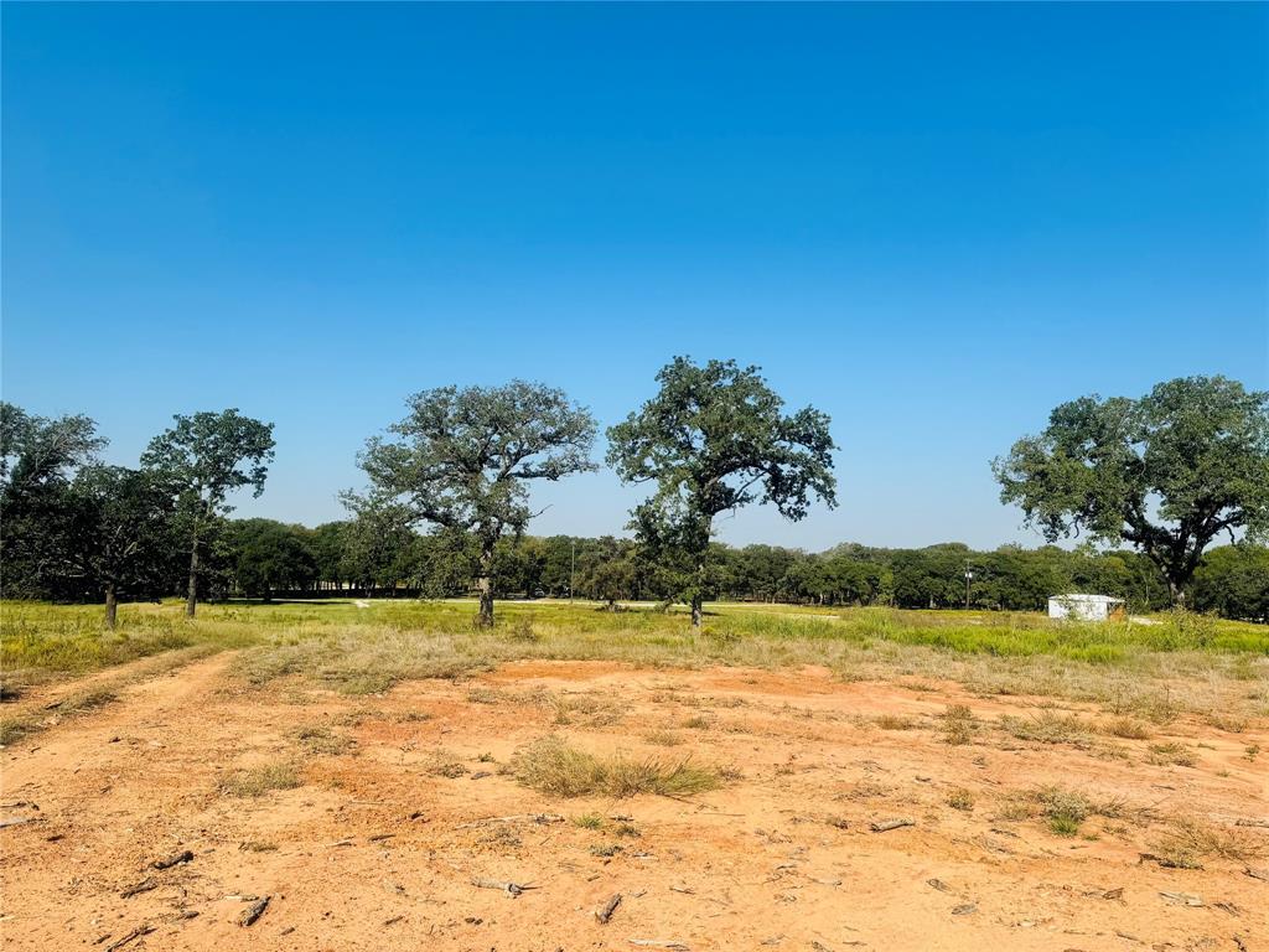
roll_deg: -1.4
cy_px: 476
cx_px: 634
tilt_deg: +4.1
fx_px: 880
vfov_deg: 56.8
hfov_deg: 71.6
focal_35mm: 24
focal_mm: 6.76
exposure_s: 1/5814
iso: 80
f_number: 1.78
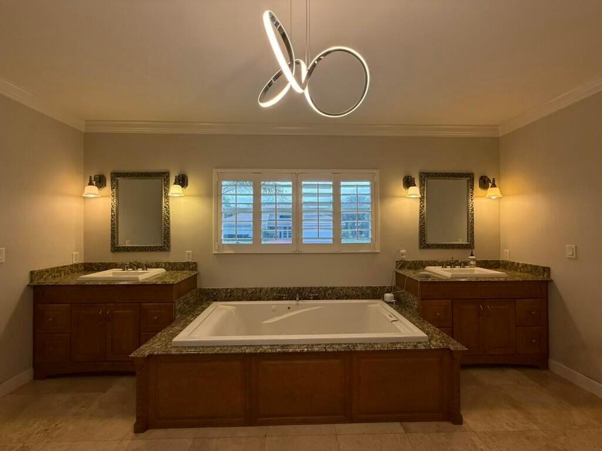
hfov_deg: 102.1
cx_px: 301
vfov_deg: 85.7
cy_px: 226
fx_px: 243
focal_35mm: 14
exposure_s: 1/120
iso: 80
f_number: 2.2
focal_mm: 2.22
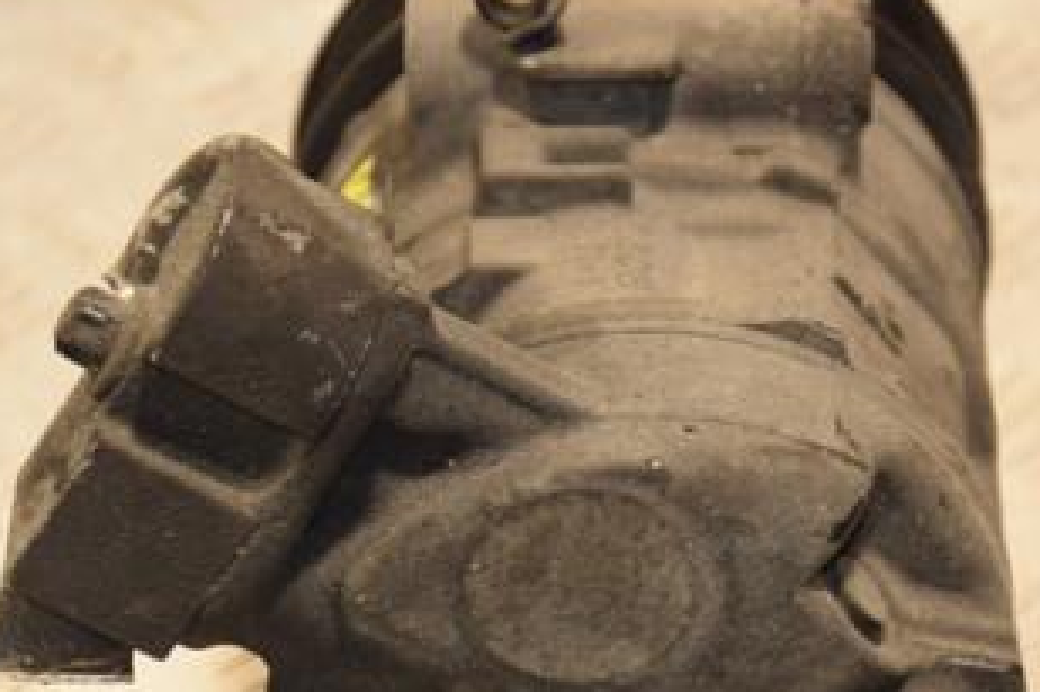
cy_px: 479
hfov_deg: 7.8
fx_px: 7593
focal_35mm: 263
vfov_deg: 5.2
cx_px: 544
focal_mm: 90
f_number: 5.6
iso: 800
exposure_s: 1/160
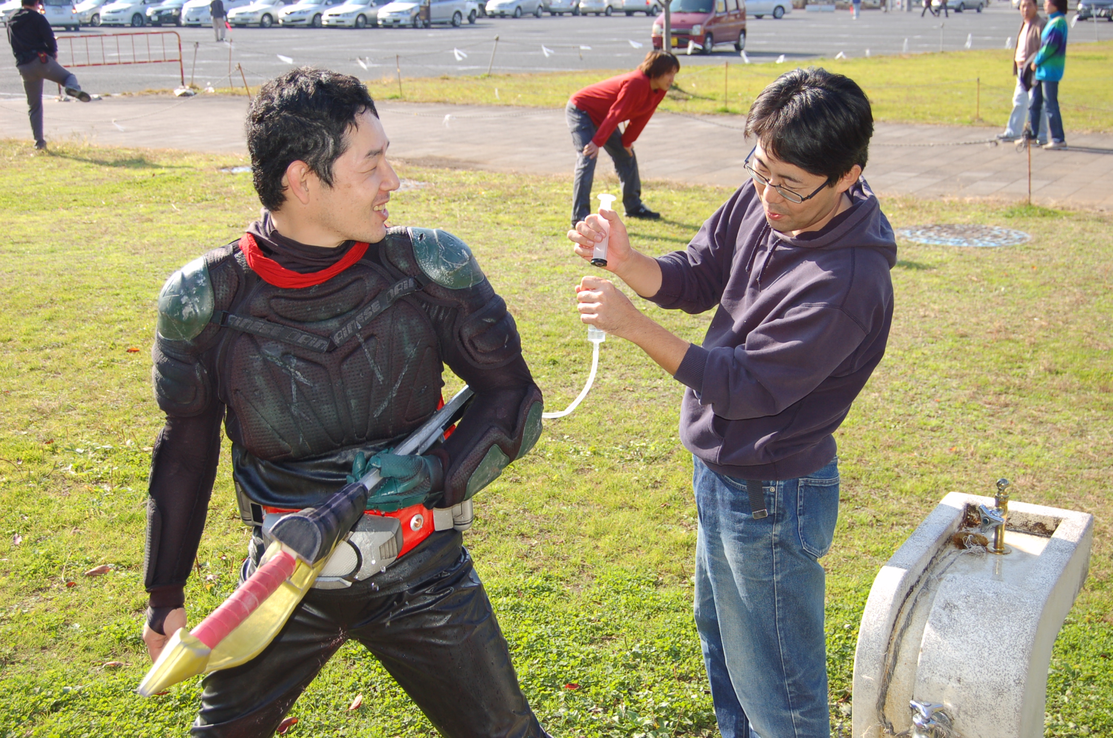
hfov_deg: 42.4
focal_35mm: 46
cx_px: 556
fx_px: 1435
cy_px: 369
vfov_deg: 28.8
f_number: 6.3
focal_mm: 31
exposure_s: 1/320
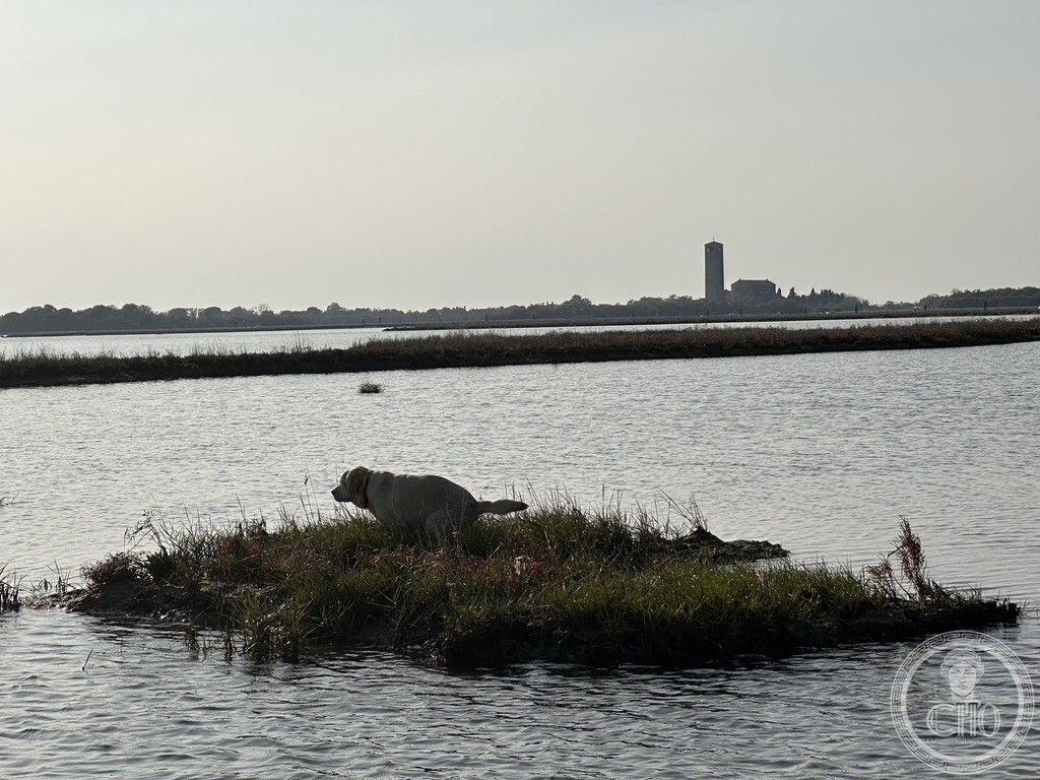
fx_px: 2313
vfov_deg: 19.1
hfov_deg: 25.3
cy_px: 390
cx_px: 520
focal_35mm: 77
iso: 32
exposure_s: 1/3311
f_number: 2.8
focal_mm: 9
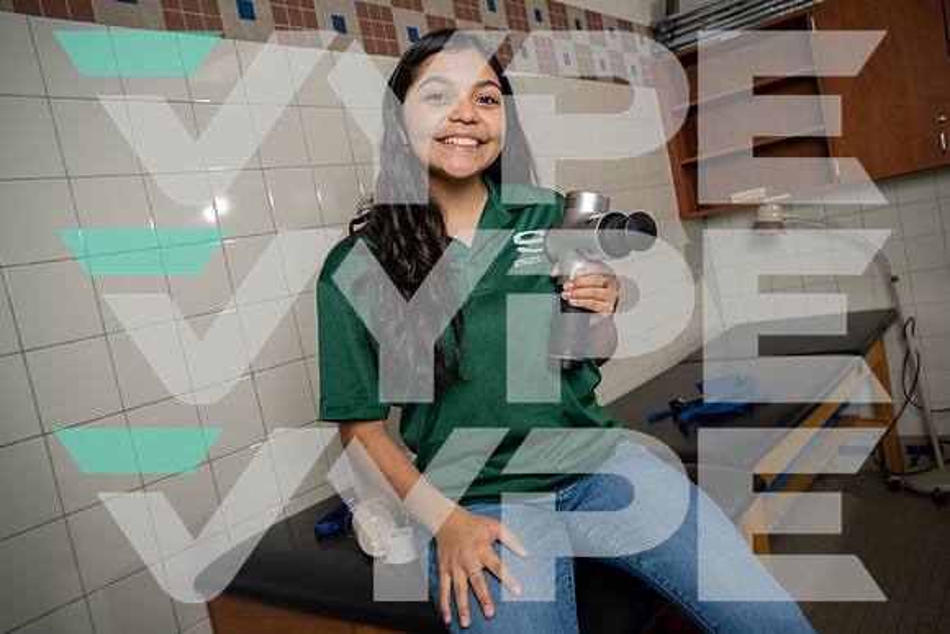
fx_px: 765
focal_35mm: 29
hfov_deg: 63.6
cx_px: 475
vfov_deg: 45.0
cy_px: 317
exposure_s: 1/250
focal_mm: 29
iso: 250
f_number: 6.3
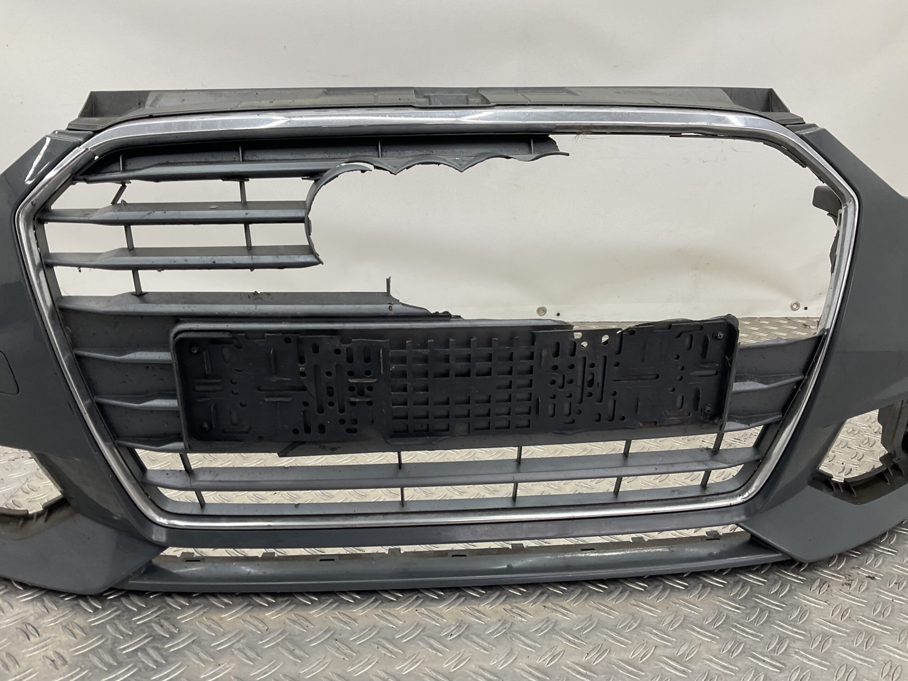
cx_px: 454
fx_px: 761
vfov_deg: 48.2
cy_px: 340
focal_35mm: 29
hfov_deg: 61.7
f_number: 1.8
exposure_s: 1/120
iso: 32
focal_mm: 3
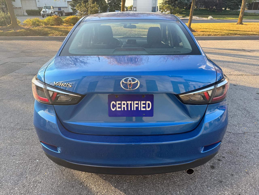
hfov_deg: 71.6
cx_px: 130
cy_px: 98
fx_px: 180
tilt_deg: -25.0
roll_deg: +0.4
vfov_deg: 56.8
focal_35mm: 24
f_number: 1.78
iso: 80
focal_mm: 6.76
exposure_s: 1/547
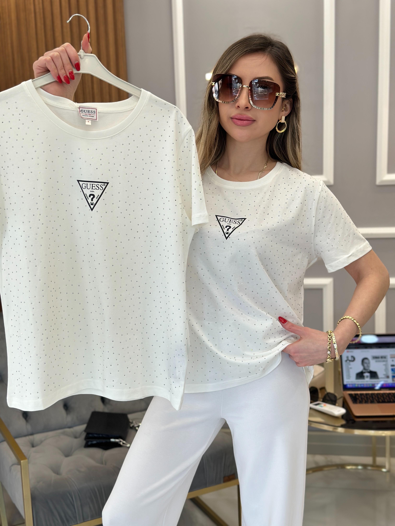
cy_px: 263
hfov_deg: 30.3
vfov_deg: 39.7
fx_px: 730
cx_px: 198
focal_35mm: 48
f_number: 1.78
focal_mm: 6.86
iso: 80
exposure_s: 1/225
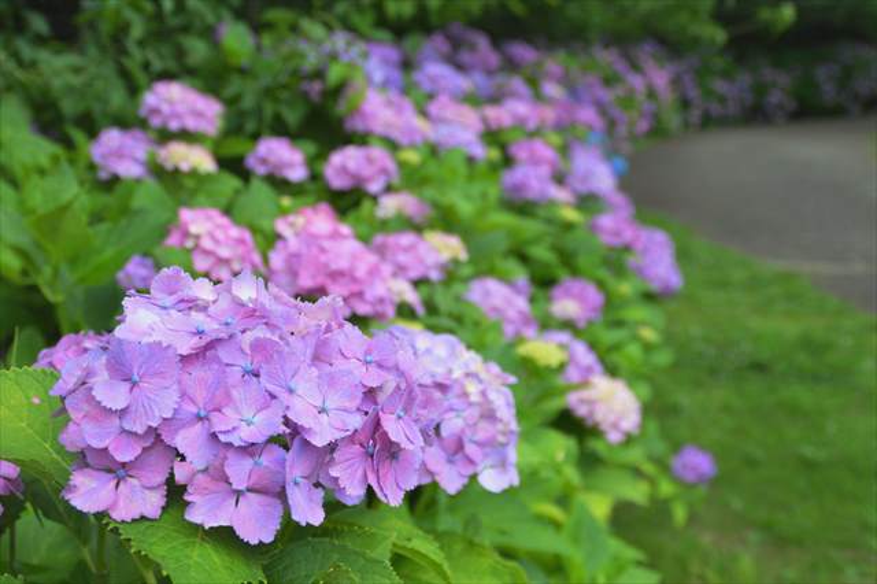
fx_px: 1023
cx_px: 438
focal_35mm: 42
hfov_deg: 46.4
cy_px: 292
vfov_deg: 31.9
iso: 400
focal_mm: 28
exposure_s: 1/100
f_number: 5.6
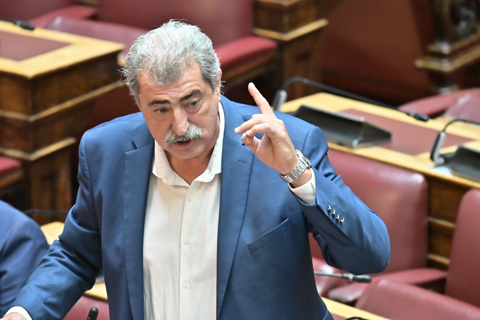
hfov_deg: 3.7
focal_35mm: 560
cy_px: 160
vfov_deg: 2.5
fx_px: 7466
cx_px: 240
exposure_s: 1/250
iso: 4500
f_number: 7.1
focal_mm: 560
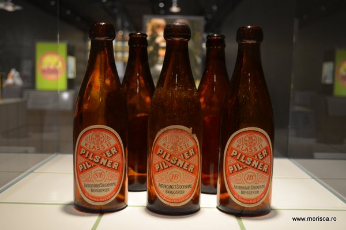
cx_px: 173
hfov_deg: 45.0
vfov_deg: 30.7
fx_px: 417
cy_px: 115
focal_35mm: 44
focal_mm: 29
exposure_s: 1/60
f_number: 4.5
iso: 640
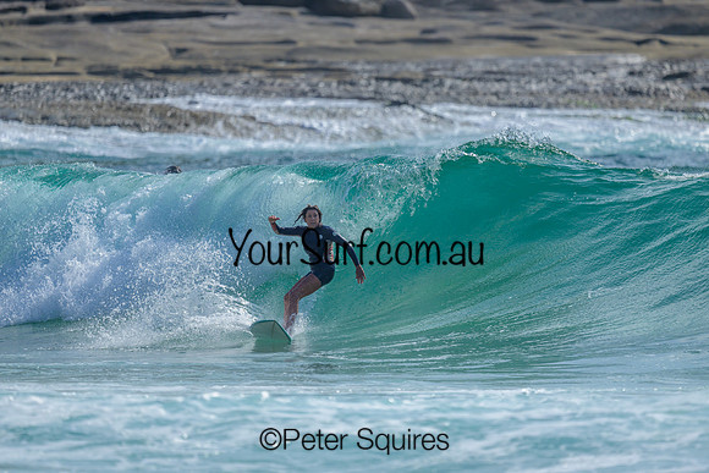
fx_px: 15759
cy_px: 236
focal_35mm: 800
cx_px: 354
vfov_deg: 1.7
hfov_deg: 2.6
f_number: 6.3
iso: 180
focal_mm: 800
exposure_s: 1/2000
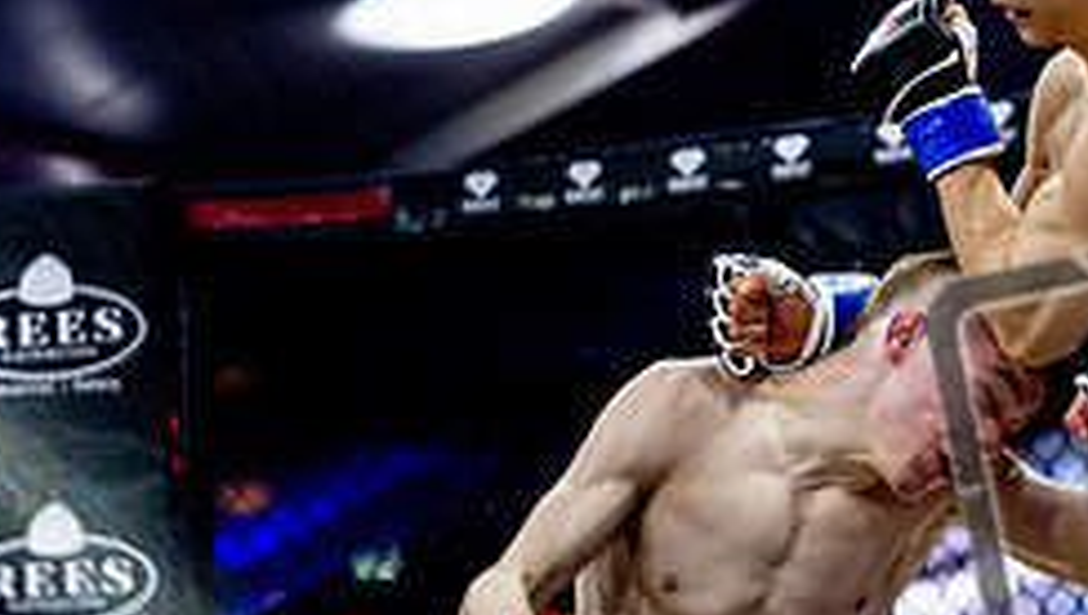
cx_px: 936
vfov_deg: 7.0
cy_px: 354
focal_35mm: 174
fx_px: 5026
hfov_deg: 12.3
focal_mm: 70
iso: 3200
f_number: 2.8
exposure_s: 1/1250
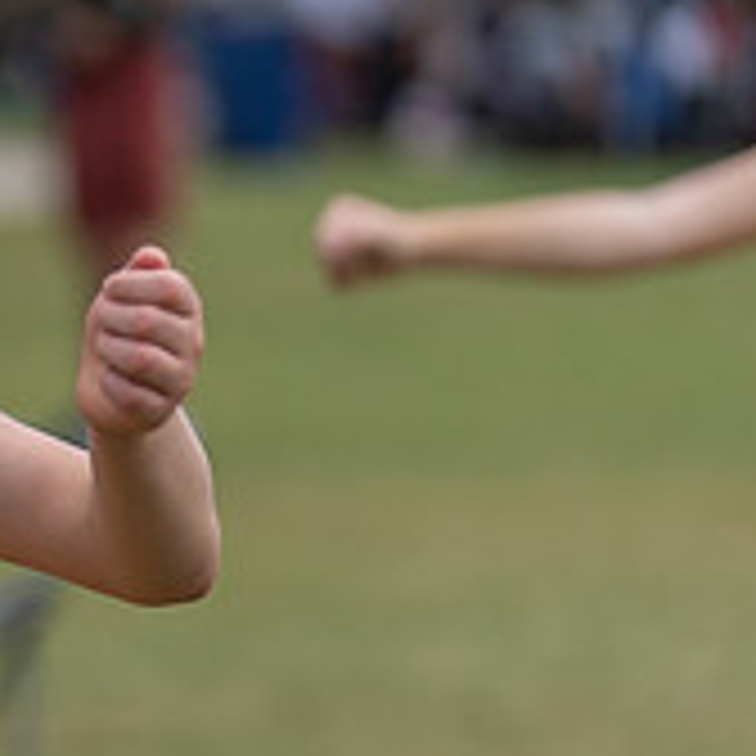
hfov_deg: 5.3
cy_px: 362
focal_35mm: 329
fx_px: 8129
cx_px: -392
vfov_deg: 5.3
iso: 80
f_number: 2.8
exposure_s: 1/1250
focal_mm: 112
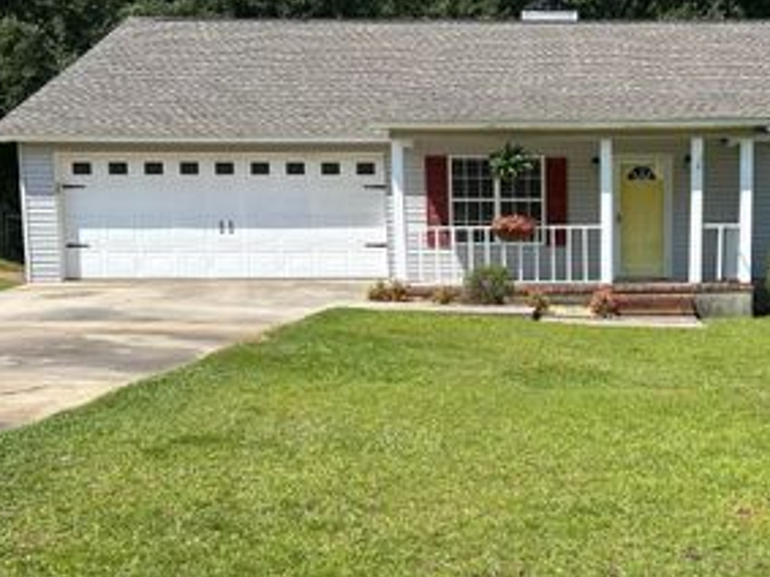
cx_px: 593
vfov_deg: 31.4
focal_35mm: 46
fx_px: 1023
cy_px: 331
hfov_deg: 39.9
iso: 50
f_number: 1.5
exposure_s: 1/3460
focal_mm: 5.7
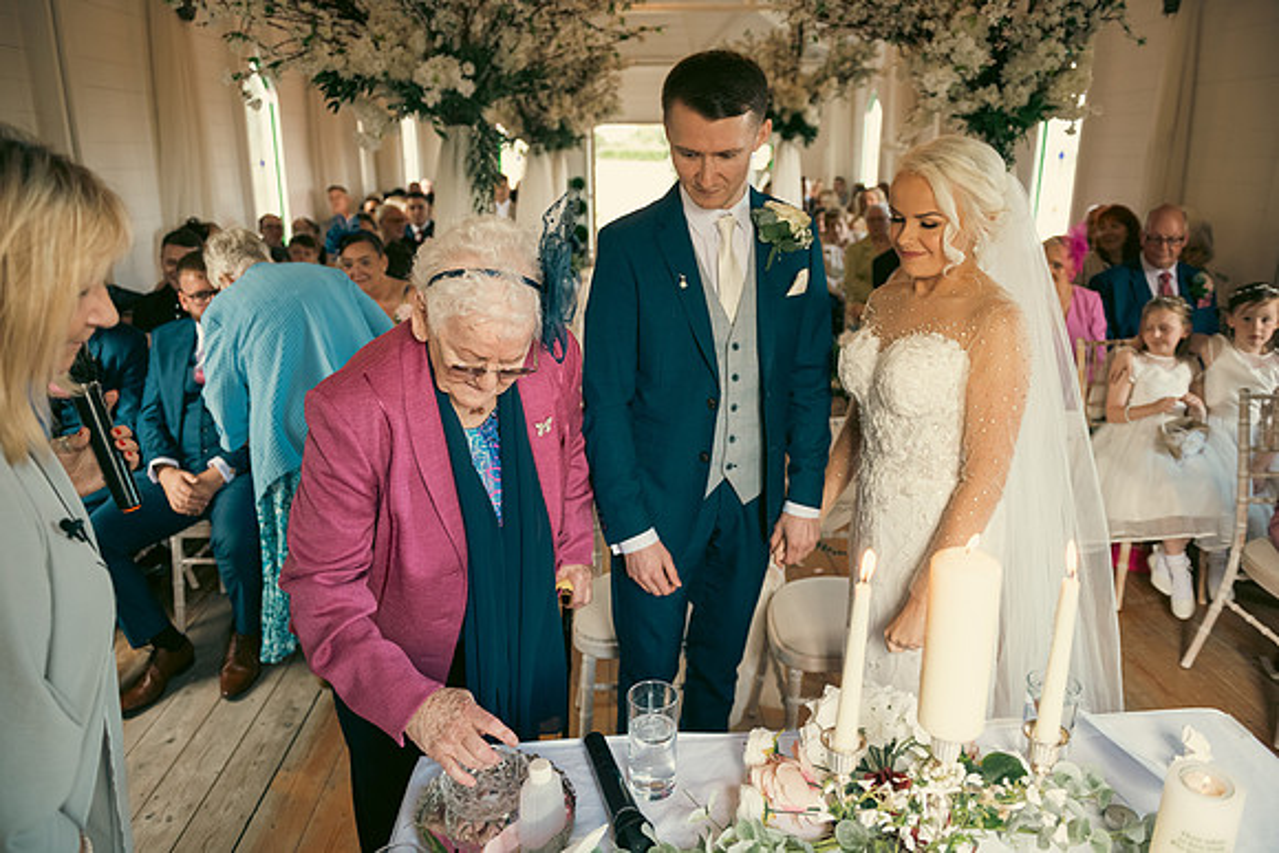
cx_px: 640
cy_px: 426
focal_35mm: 24
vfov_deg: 53.2
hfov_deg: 73.7
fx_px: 853
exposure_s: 1/160
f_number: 3.5
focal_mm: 24
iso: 640
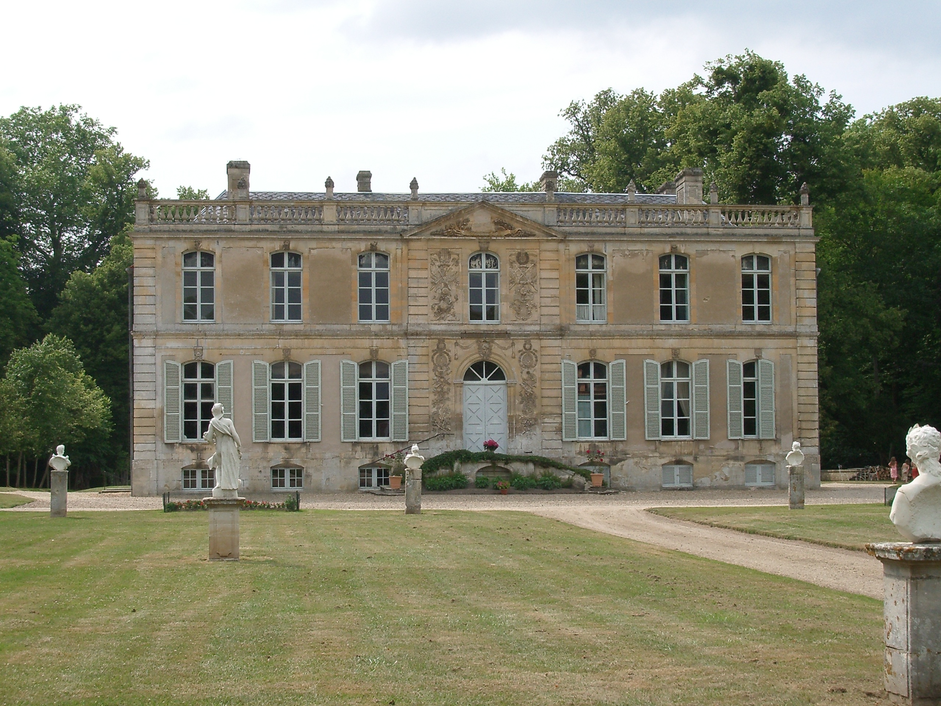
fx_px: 1685
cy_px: 353
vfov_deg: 23.7
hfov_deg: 31.2
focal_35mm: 62
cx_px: 470
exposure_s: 1/320
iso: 80
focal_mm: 10.2
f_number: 5.6
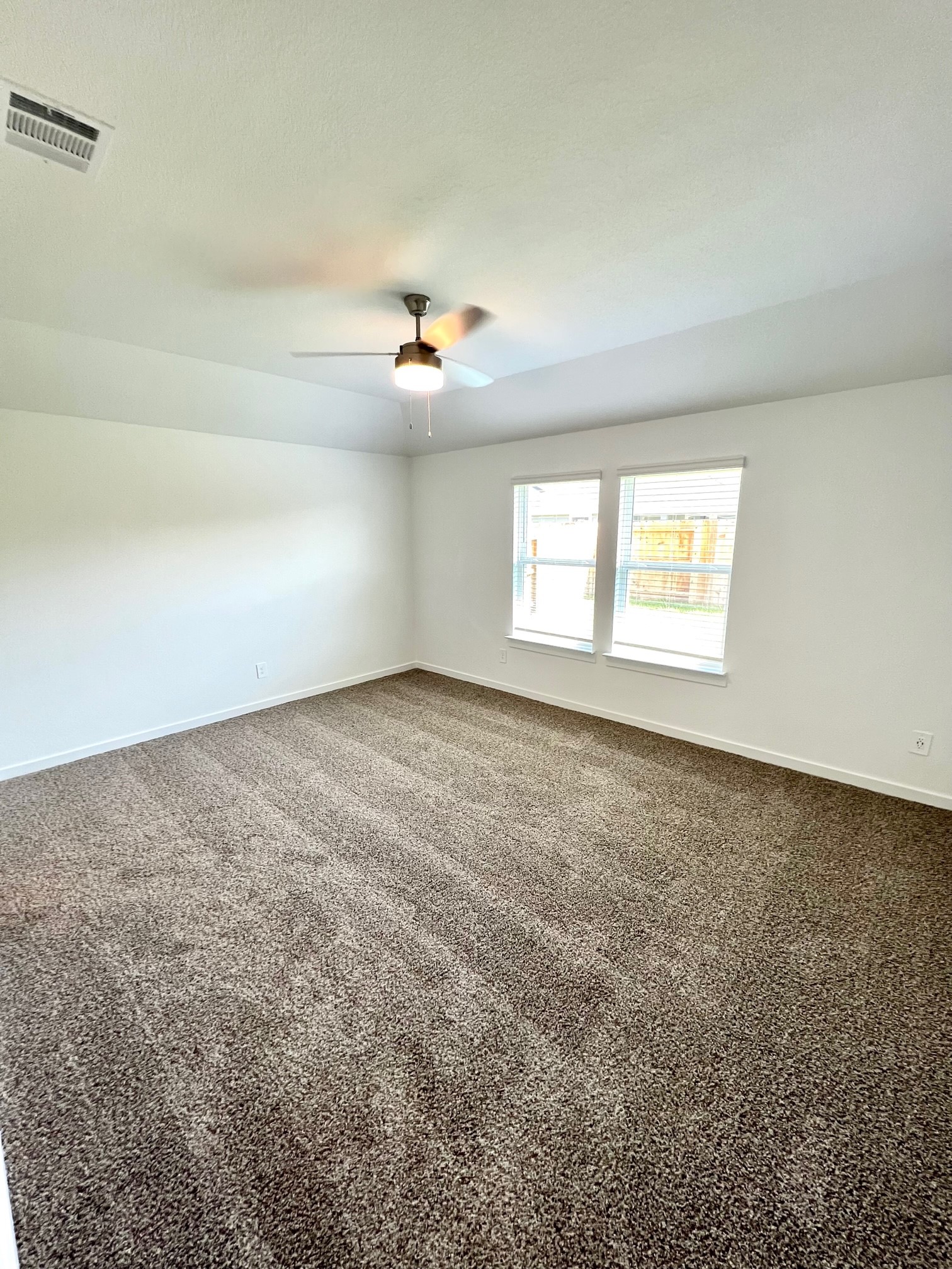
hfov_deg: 89.9
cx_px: 476
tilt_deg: -10.7
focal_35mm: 13
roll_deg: -0.1
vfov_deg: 106.2
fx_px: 477
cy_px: 634
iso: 250
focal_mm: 1.57
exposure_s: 1/120
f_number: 1.8
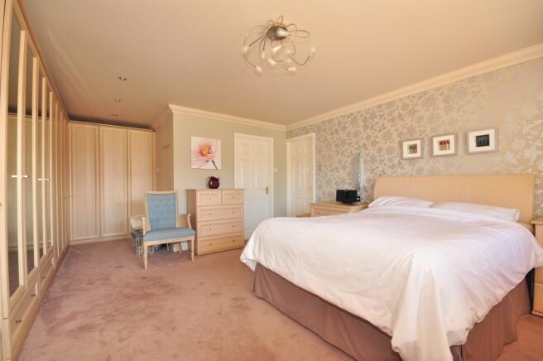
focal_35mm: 15
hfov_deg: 100.4
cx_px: 272
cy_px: 180
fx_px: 226
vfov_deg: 77.2
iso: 200
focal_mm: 10
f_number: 10
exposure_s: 1/4
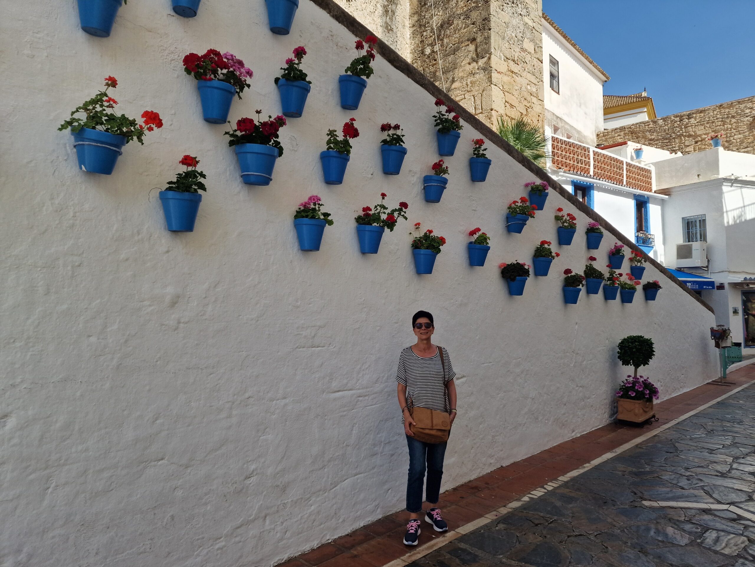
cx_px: 378
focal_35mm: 23
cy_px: 284
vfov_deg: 58.9
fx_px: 502
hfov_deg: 73.9
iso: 50
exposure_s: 1/804
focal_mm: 6.4
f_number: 1.8
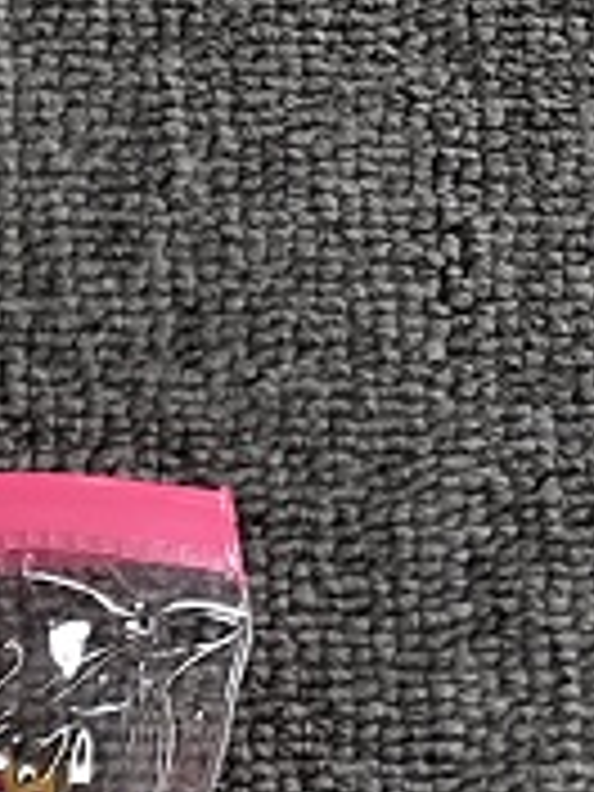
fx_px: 3363
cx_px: -904
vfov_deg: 11.7
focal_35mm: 147
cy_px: 1706
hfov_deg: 9.0
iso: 541
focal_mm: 5.56
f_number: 1.88
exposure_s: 1/100
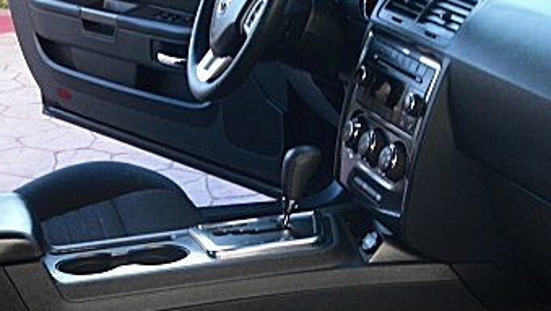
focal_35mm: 74
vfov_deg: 16.0
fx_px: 1082
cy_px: 303
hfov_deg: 28.6
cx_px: 258
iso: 100
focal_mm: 6.3
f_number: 2.8
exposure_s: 1/60
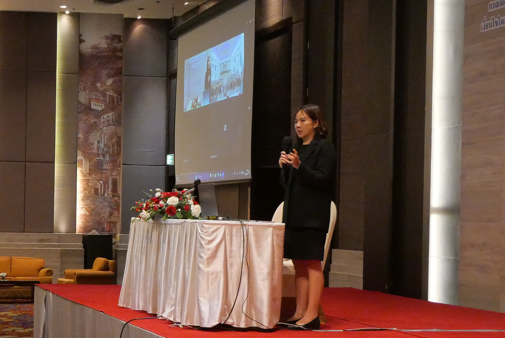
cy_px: 219
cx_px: -7
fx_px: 1039
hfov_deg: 25.9
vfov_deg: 18.4
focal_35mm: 74
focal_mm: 17
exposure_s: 1/160
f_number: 5
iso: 3200
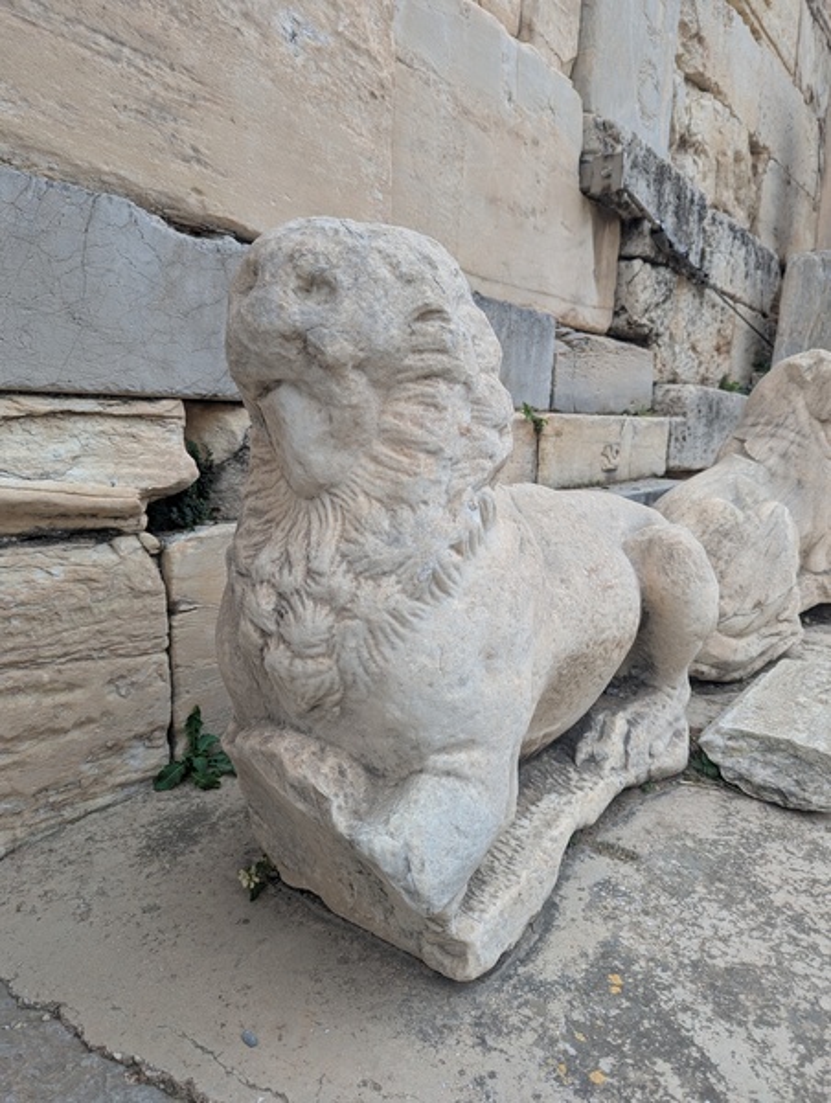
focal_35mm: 24
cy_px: 552
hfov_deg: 57.0
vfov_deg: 71.5
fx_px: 766
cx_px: 416
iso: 50
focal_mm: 6.81
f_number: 1.85
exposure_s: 1/490
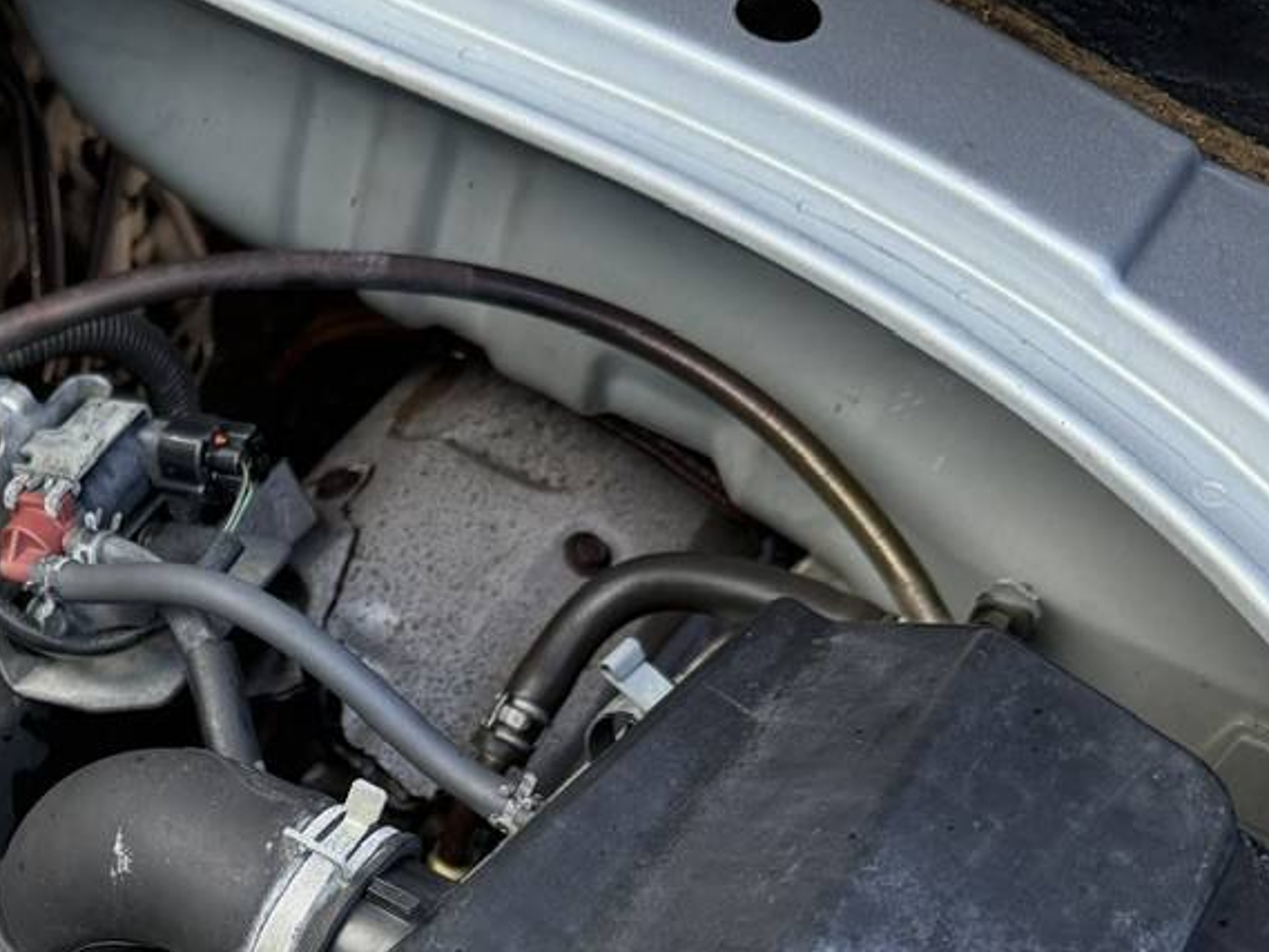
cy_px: 1028
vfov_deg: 25.2
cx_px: 98
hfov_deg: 33.4
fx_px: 1980
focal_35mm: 54
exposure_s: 1/208
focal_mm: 6.76
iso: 125
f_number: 1.78
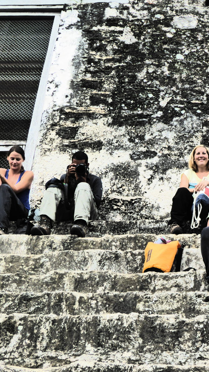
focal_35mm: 59
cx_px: 211
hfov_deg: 19.8
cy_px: 188
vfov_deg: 35.4
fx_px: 581
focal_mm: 7.2
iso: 160
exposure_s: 1/250
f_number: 3.8
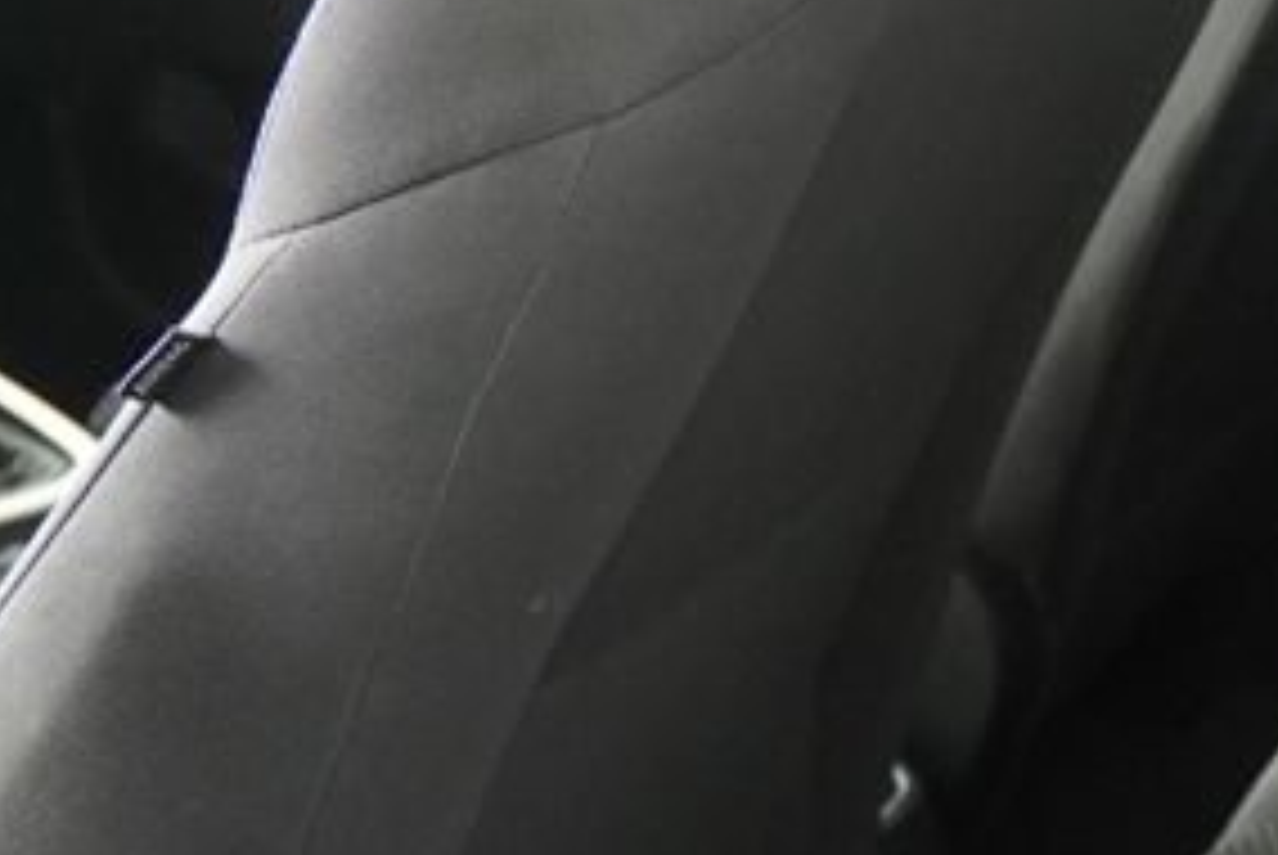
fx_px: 3262
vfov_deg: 14.9
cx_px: 1634
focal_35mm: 92
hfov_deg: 20.4
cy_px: 313
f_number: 2.8
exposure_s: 1/160
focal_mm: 17
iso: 2000
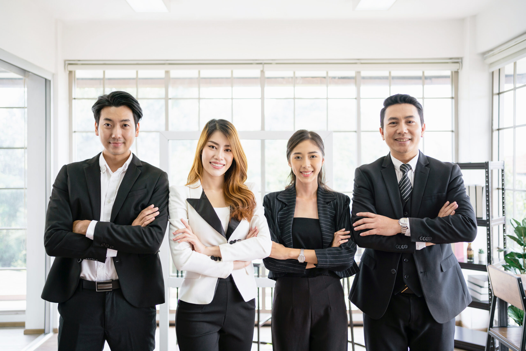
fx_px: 511
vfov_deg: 37.9
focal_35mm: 35
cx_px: 263
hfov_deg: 54.4
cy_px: 176
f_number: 2.2
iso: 250
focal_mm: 35
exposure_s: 1/250
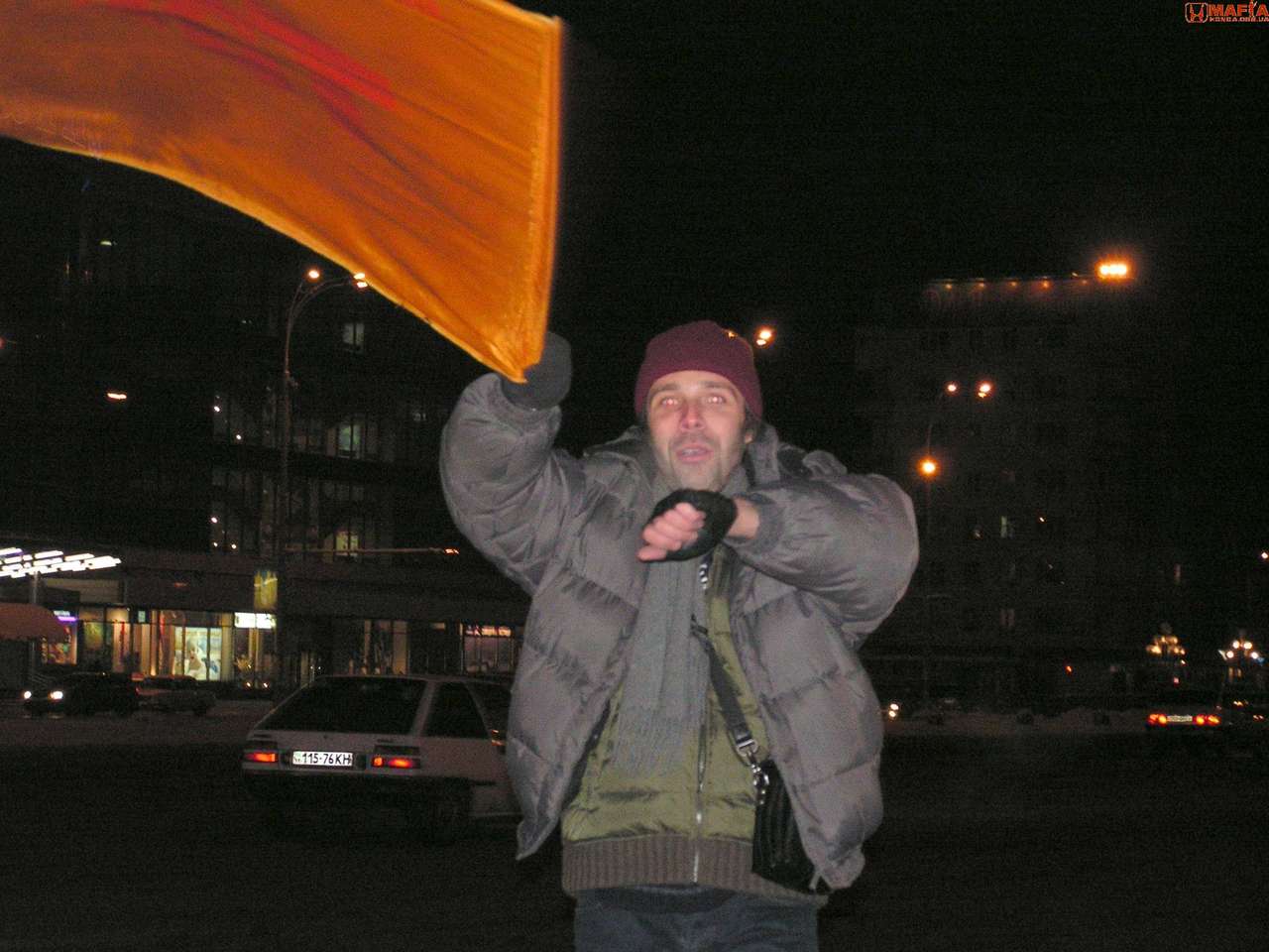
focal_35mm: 94
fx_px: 3446
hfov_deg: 20.9
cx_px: 634
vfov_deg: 15.7
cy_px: 476
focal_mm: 15.6
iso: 200
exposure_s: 1/100
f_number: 3.2
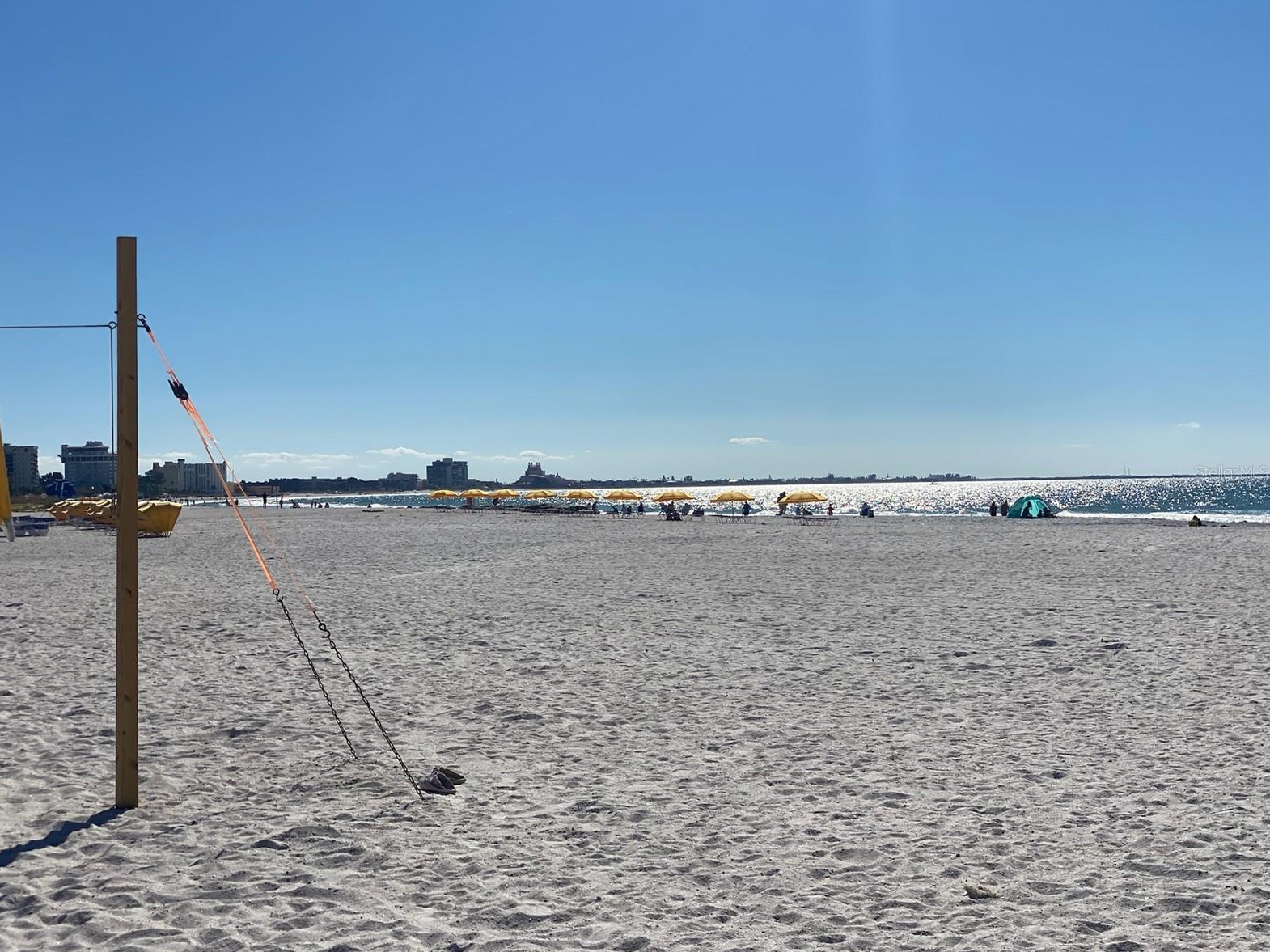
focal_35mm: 53
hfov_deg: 36.2
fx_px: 1944
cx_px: 624
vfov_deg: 27.5
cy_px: 472
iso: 25
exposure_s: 1/7937
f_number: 2
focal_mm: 6
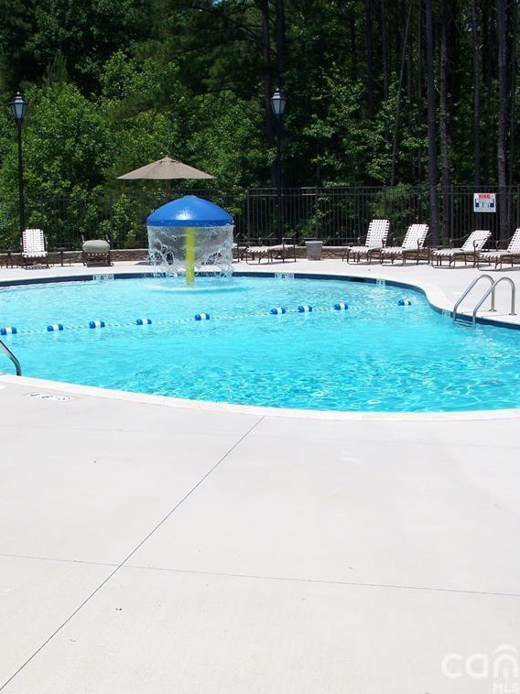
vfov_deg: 38.2
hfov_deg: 29.1
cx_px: 248
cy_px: 349
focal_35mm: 50
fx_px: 1002
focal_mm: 7.8
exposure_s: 1/800
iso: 64
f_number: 4
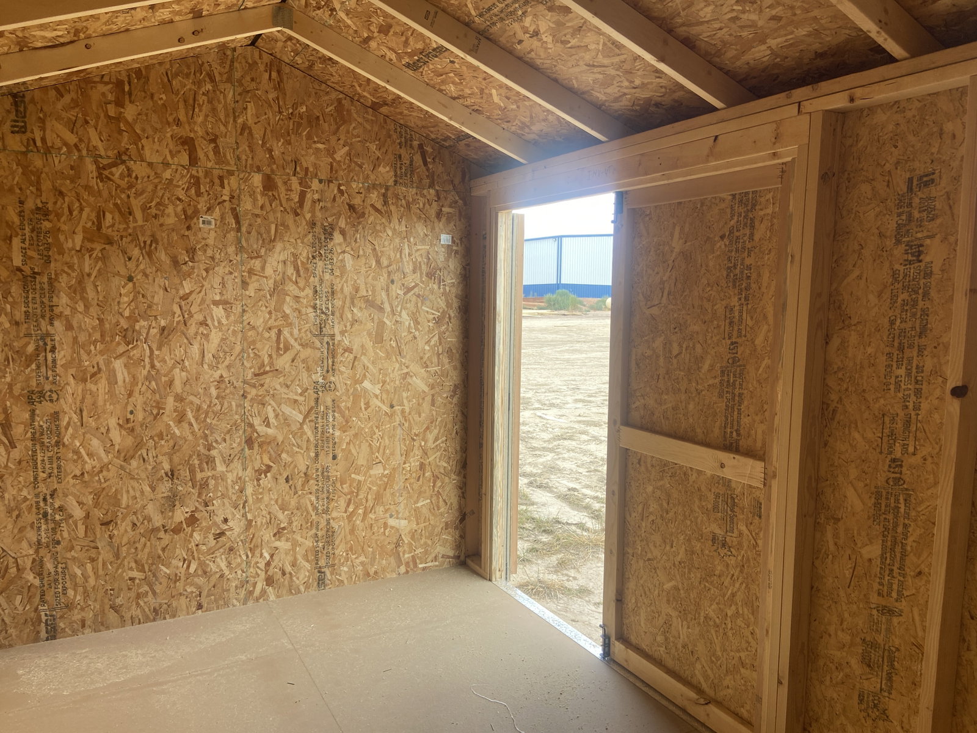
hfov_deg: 67.3
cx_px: 488
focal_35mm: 26
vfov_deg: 53.1
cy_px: 366
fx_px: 734
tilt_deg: -5.5
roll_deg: -0.4
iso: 32
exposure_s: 1/124
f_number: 1.8
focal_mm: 4.25
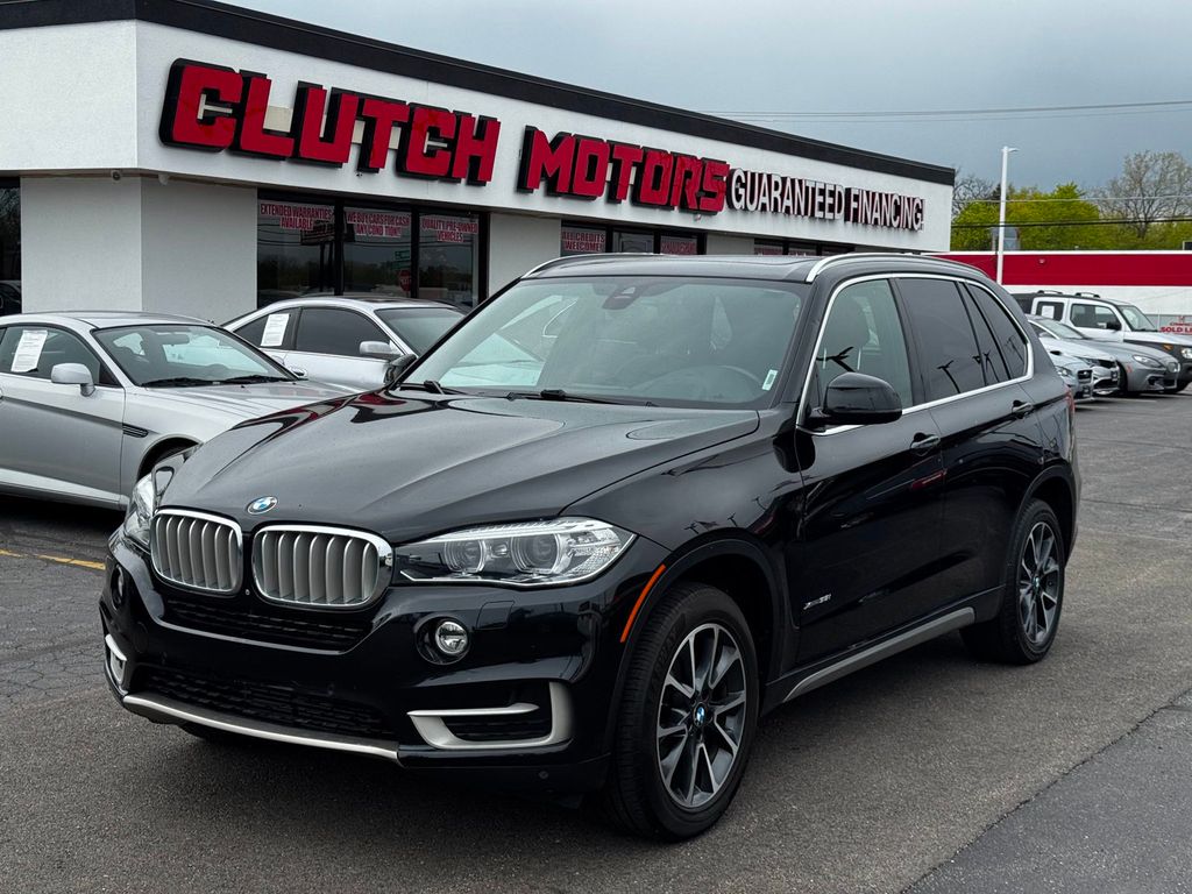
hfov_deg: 39.7
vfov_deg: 30.3
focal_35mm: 48
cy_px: 447
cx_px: 596
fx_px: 1653
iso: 64
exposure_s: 1/2415
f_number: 1.78
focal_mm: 6.76
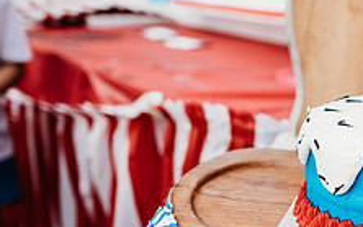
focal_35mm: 64
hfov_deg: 29.4
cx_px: 383
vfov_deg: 19.8
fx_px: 633
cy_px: 220
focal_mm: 24
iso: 320
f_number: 2.5
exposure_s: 1/200
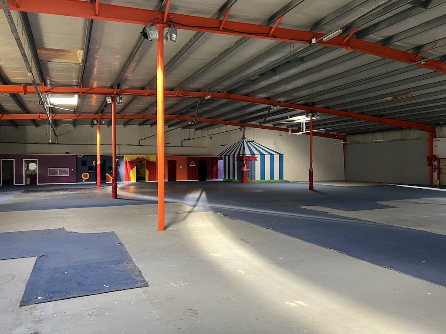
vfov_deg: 53.1
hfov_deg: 67.3
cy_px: 167
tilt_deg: -2.1
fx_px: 335
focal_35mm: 26
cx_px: 223
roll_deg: +1.0
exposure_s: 1/60
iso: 320
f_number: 1.5
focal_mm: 5.7
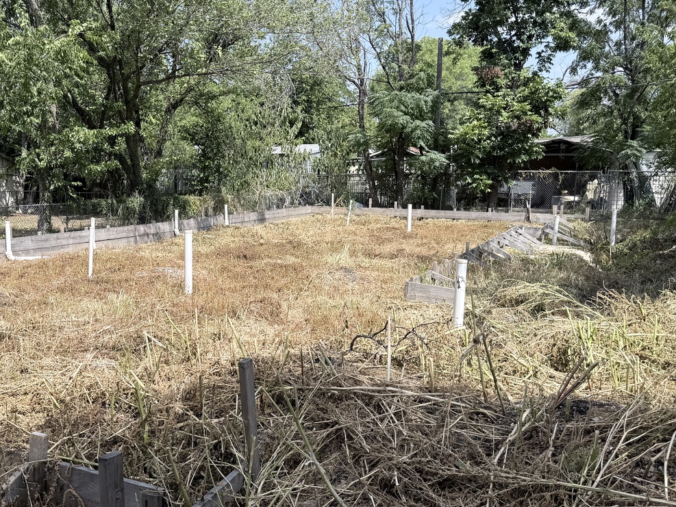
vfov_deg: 40.7
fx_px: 684
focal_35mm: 35
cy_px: 247
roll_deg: -0.7
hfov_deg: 51.6
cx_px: 223
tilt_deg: -6.3
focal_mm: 6.76
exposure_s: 1/2801
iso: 80
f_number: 1.78
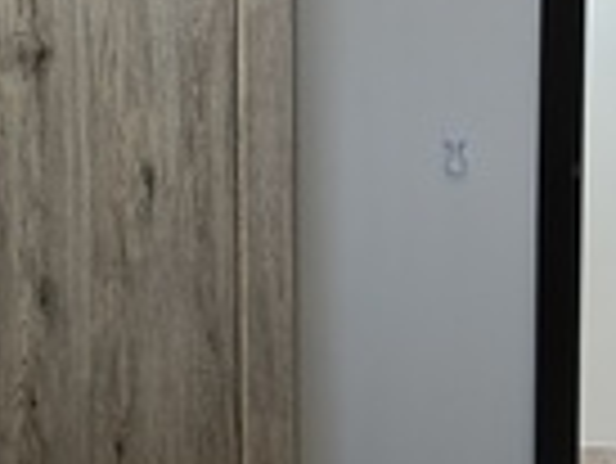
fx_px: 1603
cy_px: 128
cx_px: 112
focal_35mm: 90
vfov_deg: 16.4
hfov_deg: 21.5
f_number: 1.8
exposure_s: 1/33.3
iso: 200
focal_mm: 3.98
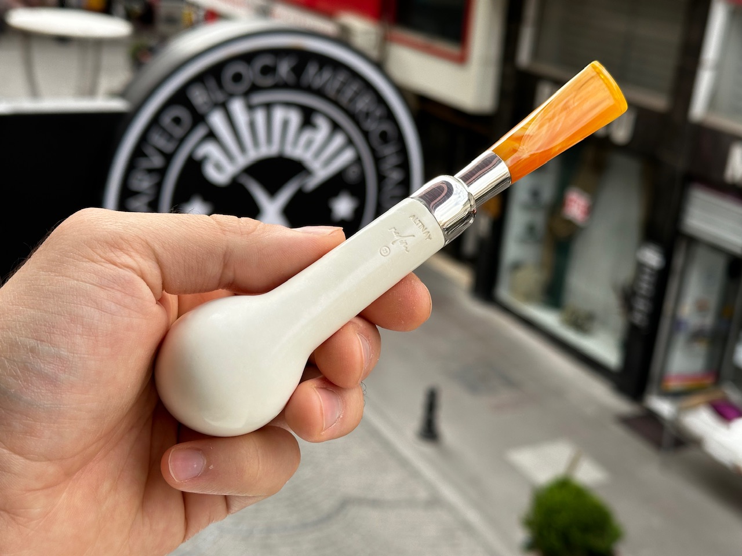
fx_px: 1029
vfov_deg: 30.3
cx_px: 371
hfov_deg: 39.7
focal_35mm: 48
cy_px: 278
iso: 64
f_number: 1.78
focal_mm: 6.86
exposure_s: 1/850
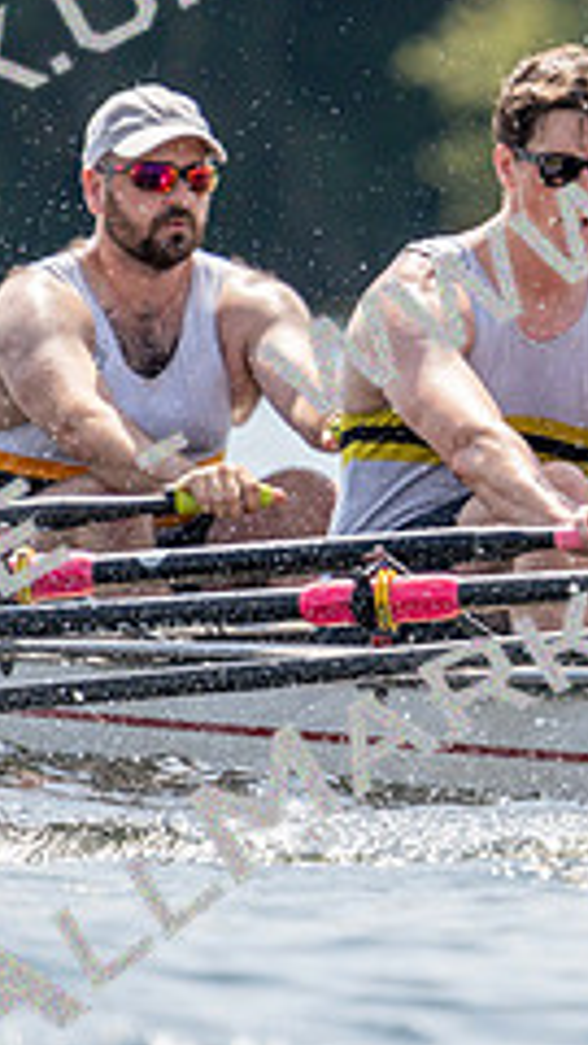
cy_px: 429
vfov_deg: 1.6
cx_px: 797
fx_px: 38445
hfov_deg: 0.9
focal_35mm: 1387
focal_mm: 547
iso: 250
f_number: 6.3
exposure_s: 1/1600
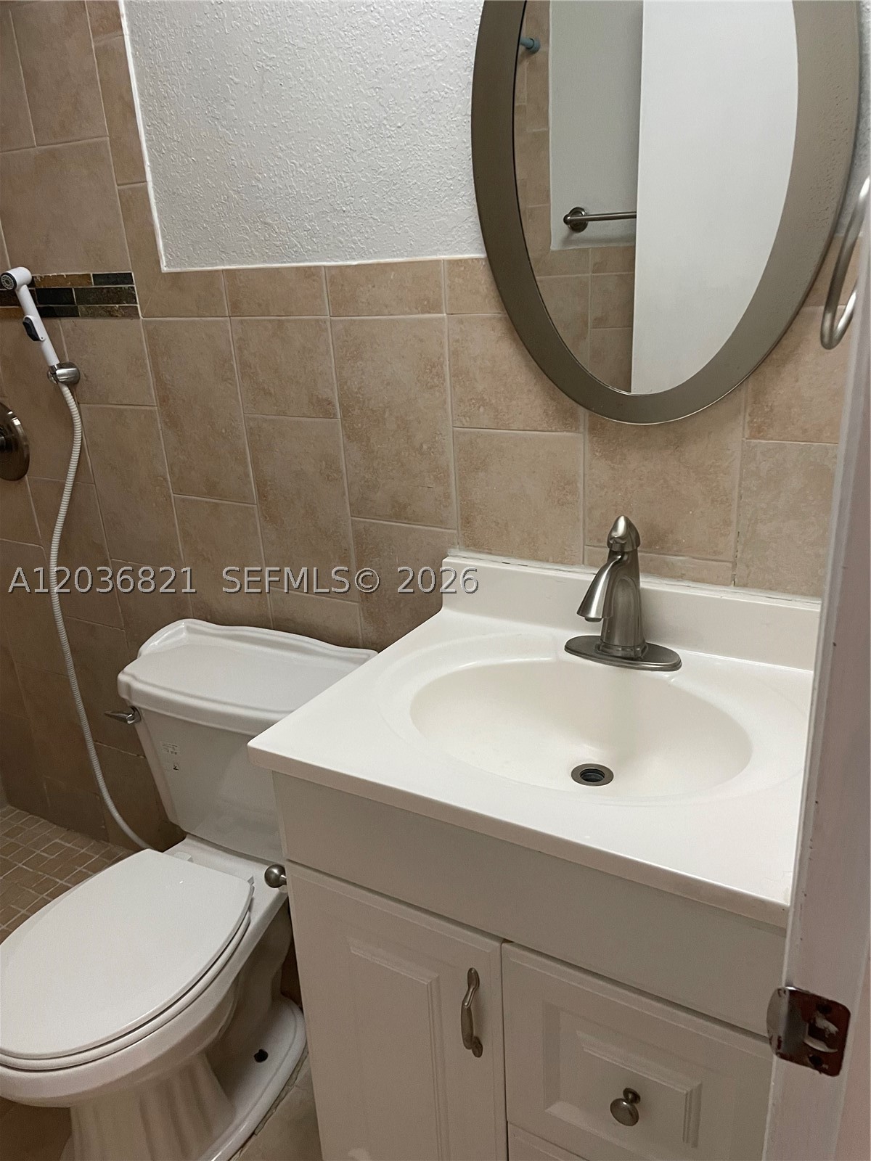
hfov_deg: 53.1
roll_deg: +2.8
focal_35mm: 26
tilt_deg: -21.2
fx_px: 872
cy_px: 580
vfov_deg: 67.3
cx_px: 436
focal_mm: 4.2
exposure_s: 1/60
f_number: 1.6
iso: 320
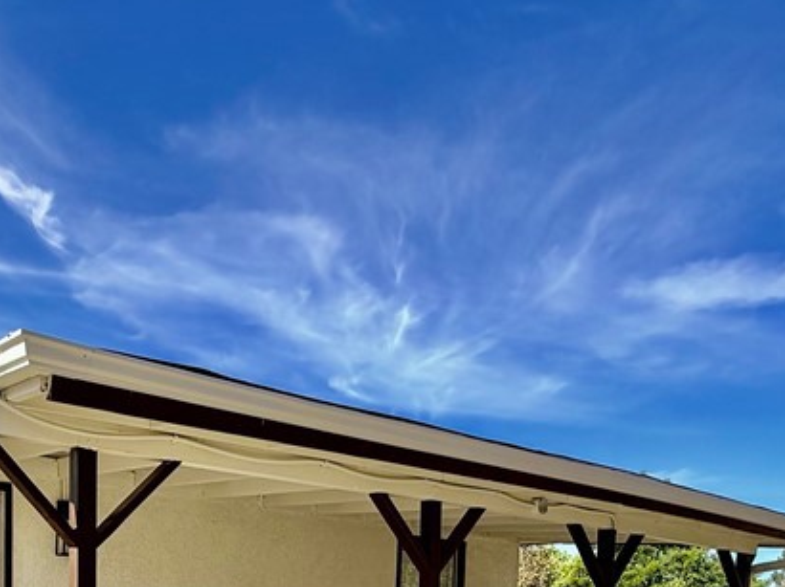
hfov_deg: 51.3
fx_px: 793
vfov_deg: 34.4
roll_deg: -1.3
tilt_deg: -2.5
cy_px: 665
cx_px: 241
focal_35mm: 35
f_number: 2.2
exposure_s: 1/1087
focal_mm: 2.22
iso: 50
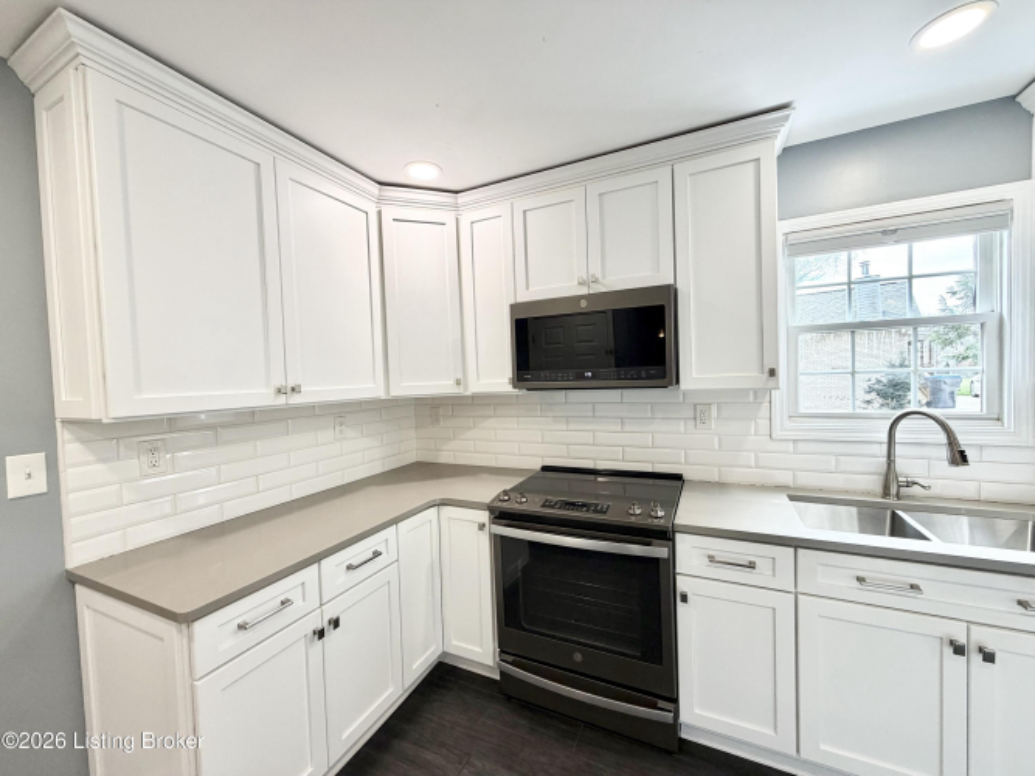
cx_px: 518
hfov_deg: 102.1
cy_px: 388
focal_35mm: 14
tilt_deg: -1.7
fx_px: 419
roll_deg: +2.3
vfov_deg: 85.7
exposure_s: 1/120
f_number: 2.2
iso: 125
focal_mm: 2.22
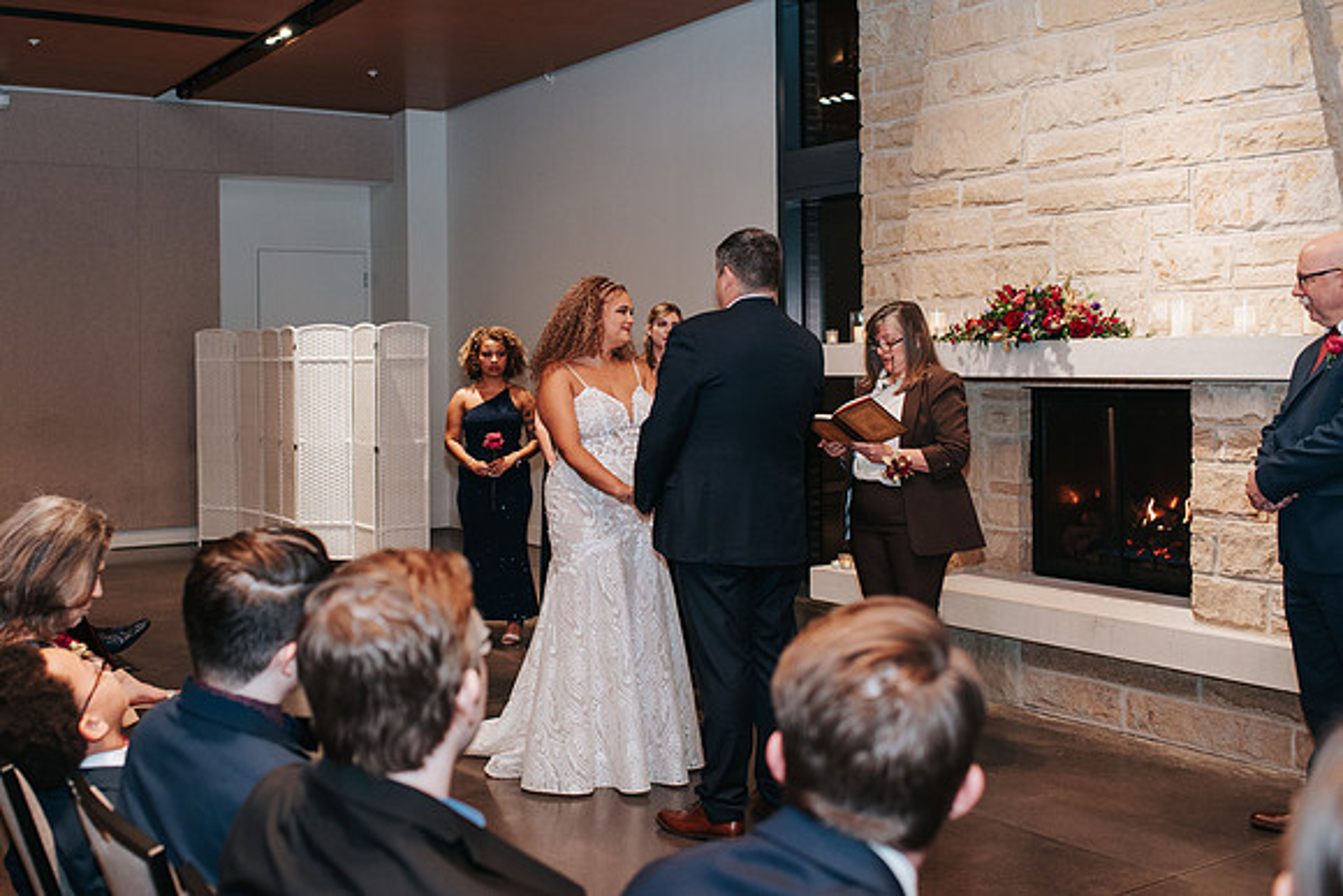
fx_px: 1497
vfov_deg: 33.3
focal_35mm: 40
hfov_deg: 48.2
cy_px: 382
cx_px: 573
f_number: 2.8
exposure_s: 1/200
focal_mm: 35
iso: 1000
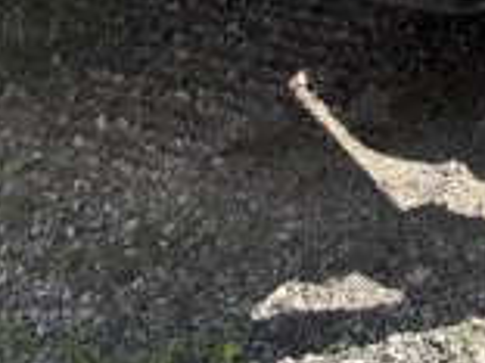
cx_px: 473
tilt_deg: -9.9
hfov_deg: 14.6
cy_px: -537
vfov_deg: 9.7
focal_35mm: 133
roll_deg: -1.8
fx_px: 1863
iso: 50
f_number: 1.6
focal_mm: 5.96
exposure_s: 1/2778
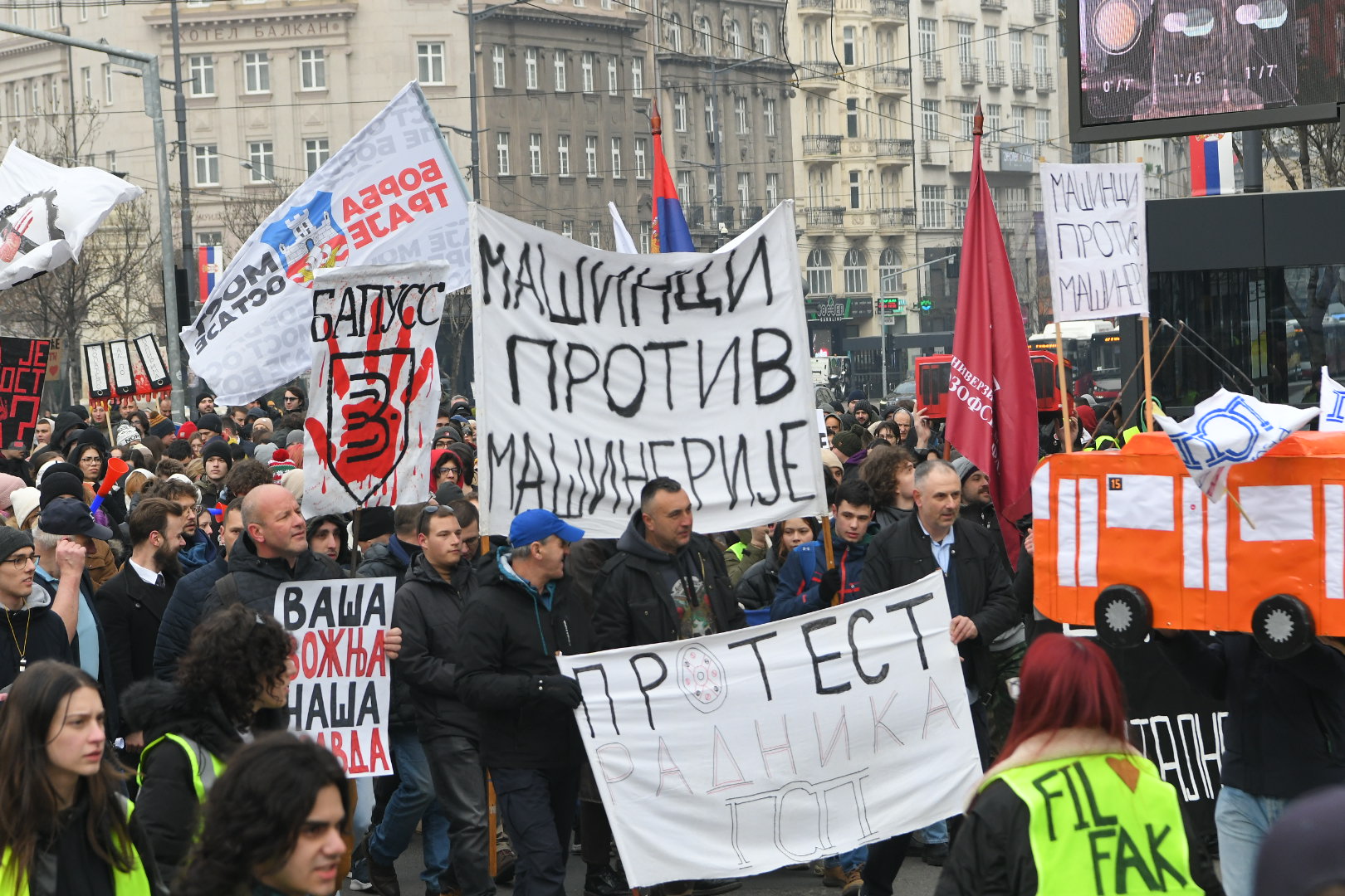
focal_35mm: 105
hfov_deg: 19.5
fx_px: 3923
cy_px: 448
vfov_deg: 13.0
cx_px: 672
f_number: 6.3
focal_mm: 70
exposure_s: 1/1000
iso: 1000
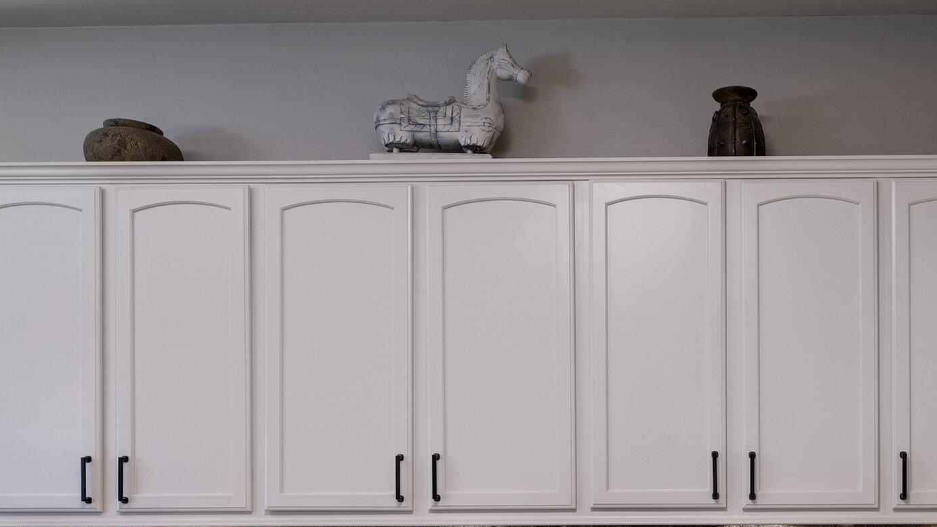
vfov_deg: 27.8
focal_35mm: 40
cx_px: 722
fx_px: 994
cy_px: 540
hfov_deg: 48.2
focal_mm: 19
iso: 200
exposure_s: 1/4
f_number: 6.3
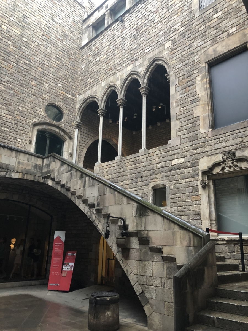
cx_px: 124
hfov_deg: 49.7
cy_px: 166
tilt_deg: +18.4
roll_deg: -1.8
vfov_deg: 63.4
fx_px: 267
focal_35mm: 28
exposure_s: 1/25
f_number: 1.8
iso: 40
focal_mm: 3.99
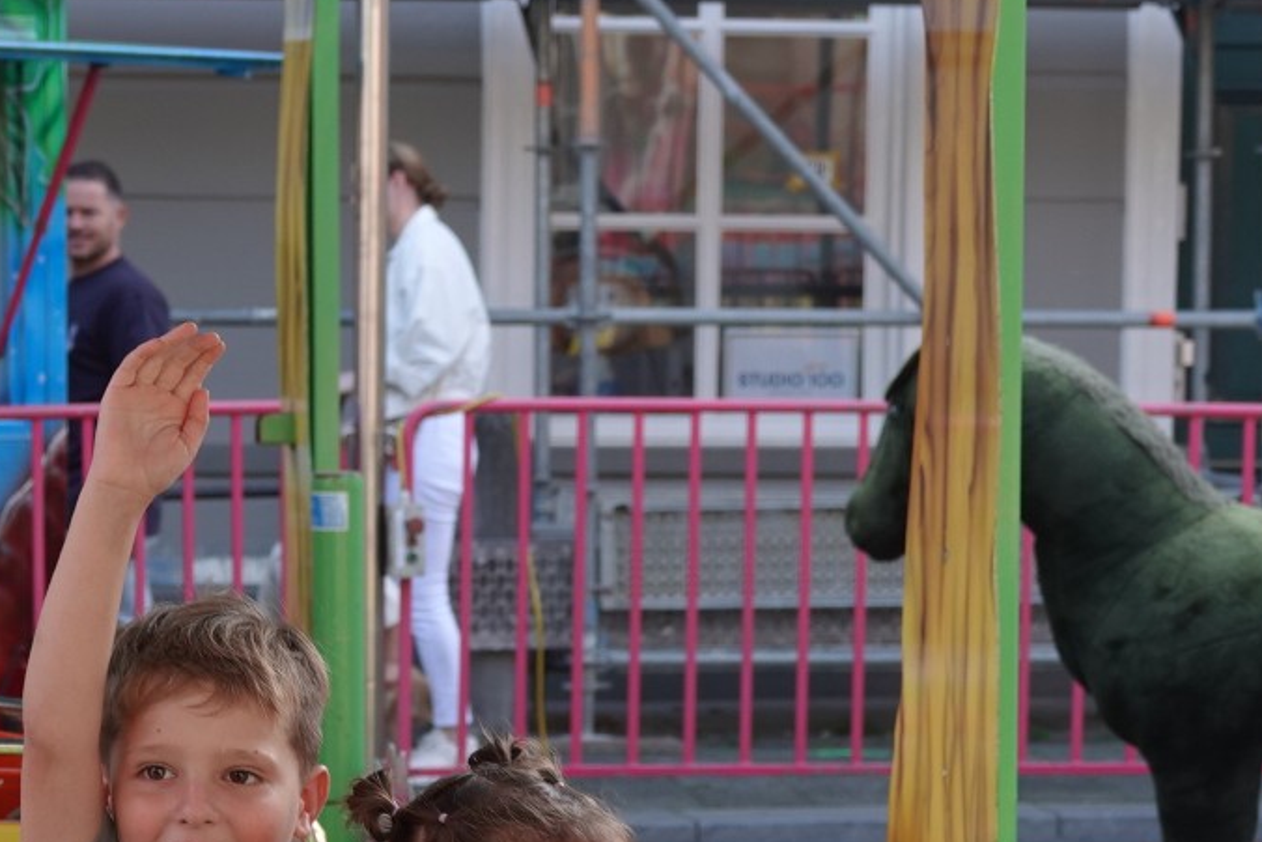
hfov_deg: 13.6
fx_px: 5294
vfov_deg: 9.1
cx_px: 351
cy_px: 786
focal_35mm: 151
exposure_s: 1/160
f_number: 3.5
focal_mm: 23.09
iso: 100
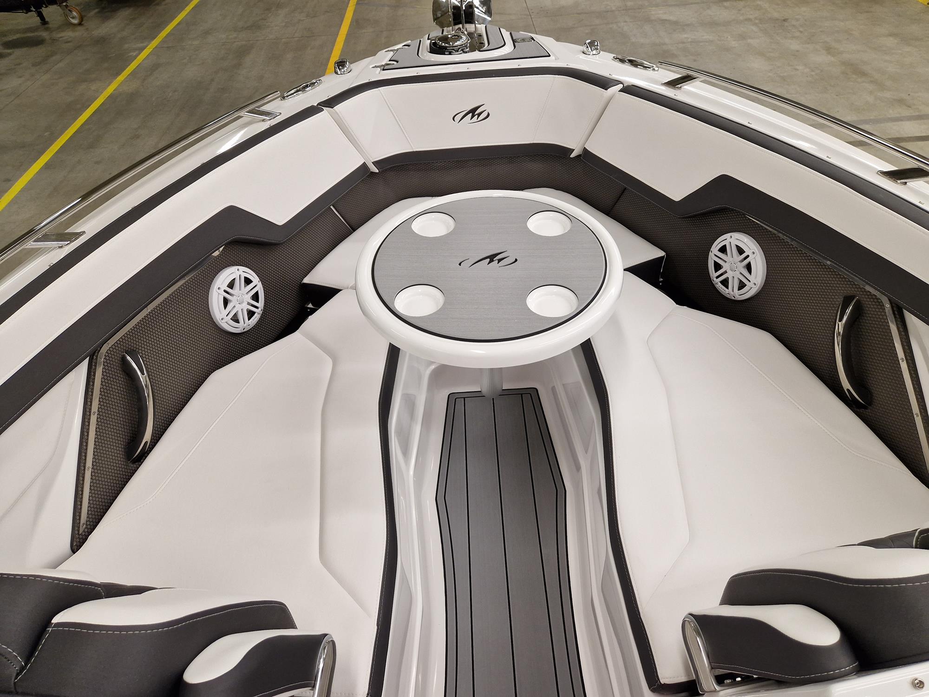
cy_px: 348
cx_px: 464
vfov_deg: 58.9
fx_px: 617
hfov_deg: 73.9
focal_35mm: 23
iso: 50
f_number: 1.8
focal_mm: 5.4
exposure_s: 1/180
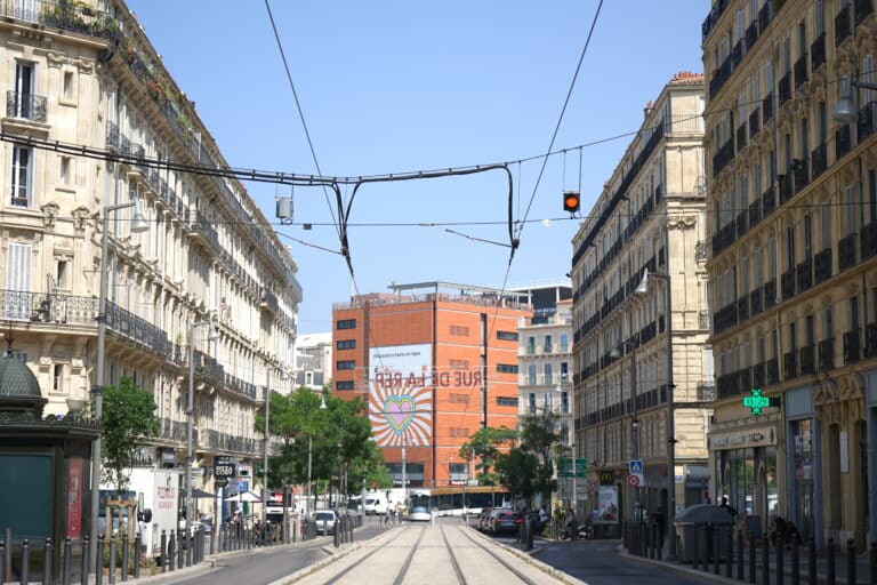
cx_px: 438
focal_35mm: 62
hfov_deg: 32.4
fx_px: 1510
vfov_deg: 21.9
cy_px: 292
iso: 50
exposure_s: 1/200
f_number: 5.6
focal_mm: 62
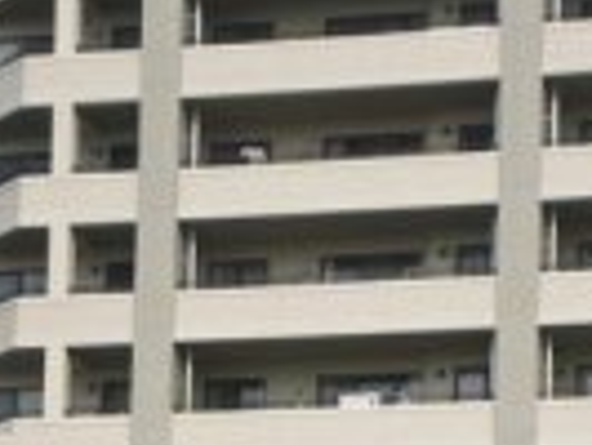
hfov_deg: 10.1
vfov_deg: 7.5
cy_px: 541
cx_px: 418
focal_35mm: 196
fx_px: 3355
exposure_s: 1/250
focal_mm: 10.3
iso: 64
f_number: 5.9
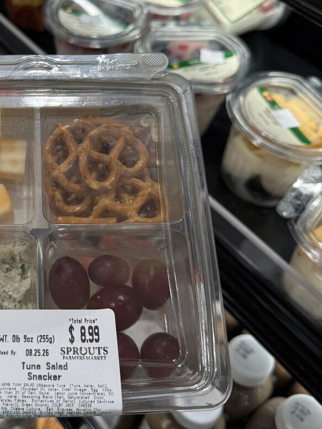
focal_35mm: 43
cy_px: 153
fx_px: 533
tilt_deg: -47.0
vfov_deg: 43.4
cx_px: 39
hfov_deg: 32.1
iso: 64
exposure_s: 1/160
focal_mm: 6.76
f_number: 1.78
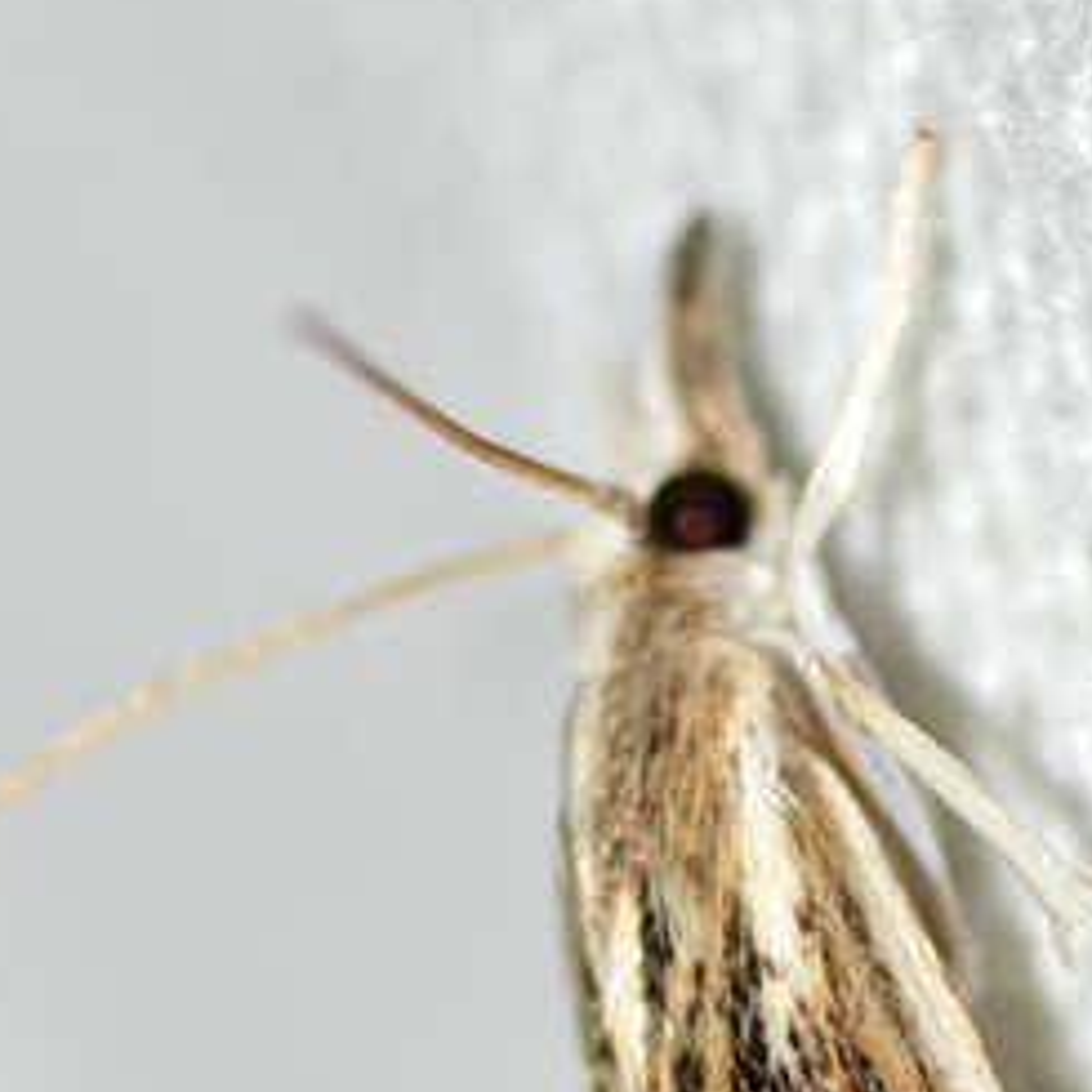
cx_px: 709
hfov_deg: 5.3
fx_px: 11885
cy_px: 1252
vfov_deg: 5.2
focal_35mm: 333
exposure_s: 1/200
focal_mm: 100
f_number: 14
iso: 400
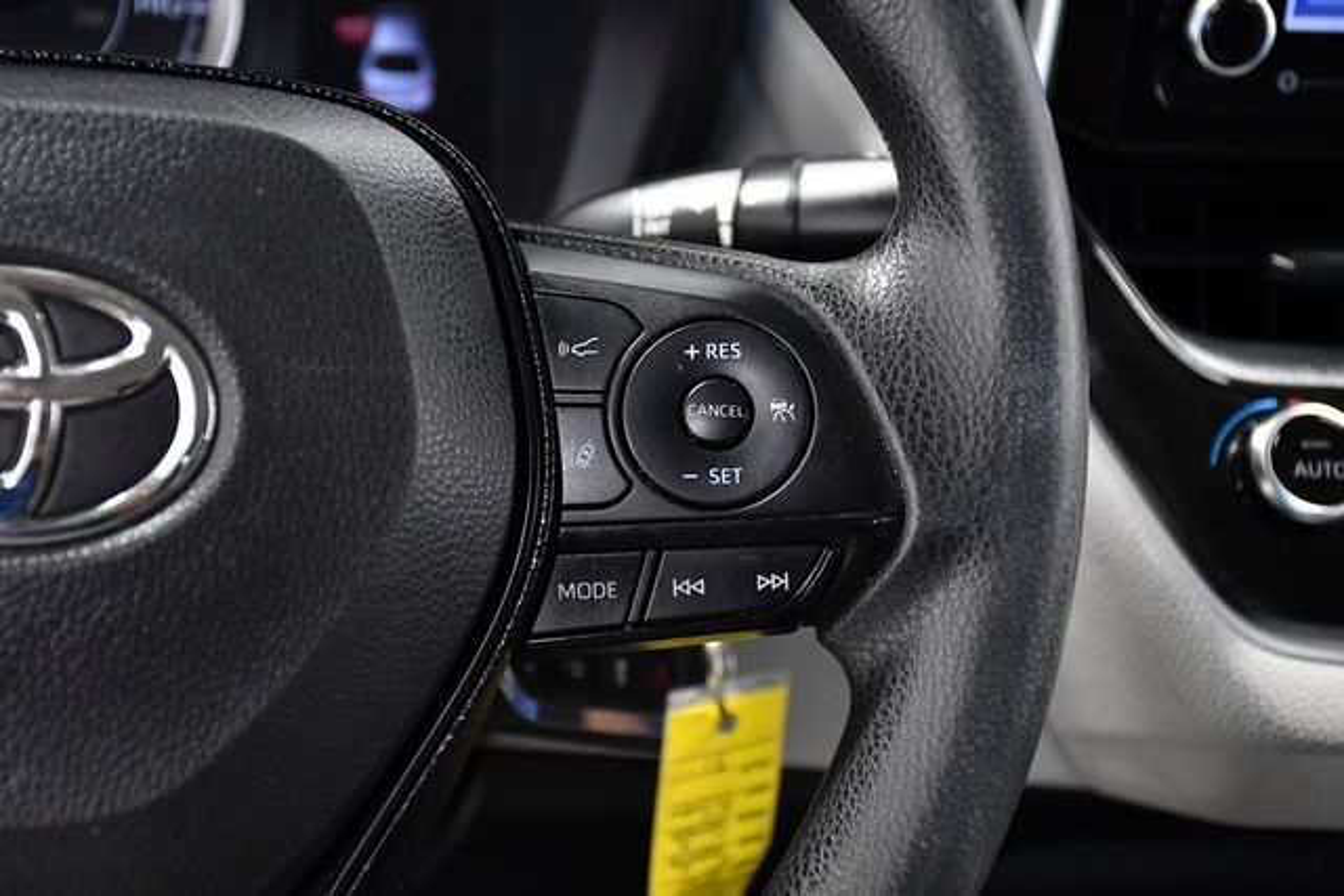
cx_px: 672
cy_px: 448
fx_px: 2912
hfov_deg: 26.0
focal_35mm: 78
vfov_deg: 17.5
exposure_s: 1/80
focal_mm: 52
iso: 2500
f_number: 4.8
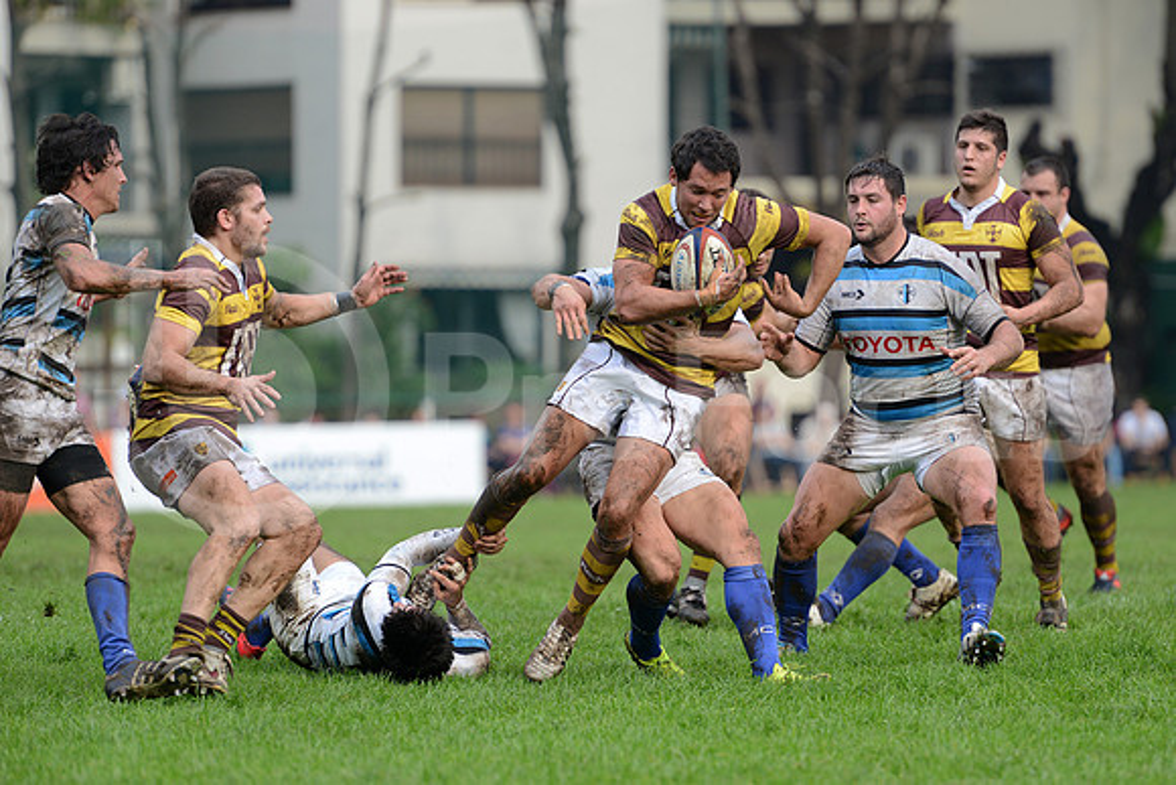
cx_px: 588
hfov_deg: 7.4
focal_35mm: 280
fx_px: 9148
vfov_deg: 4.9
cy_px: 392
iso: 500
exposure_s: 1/800
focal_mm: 280
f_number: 4
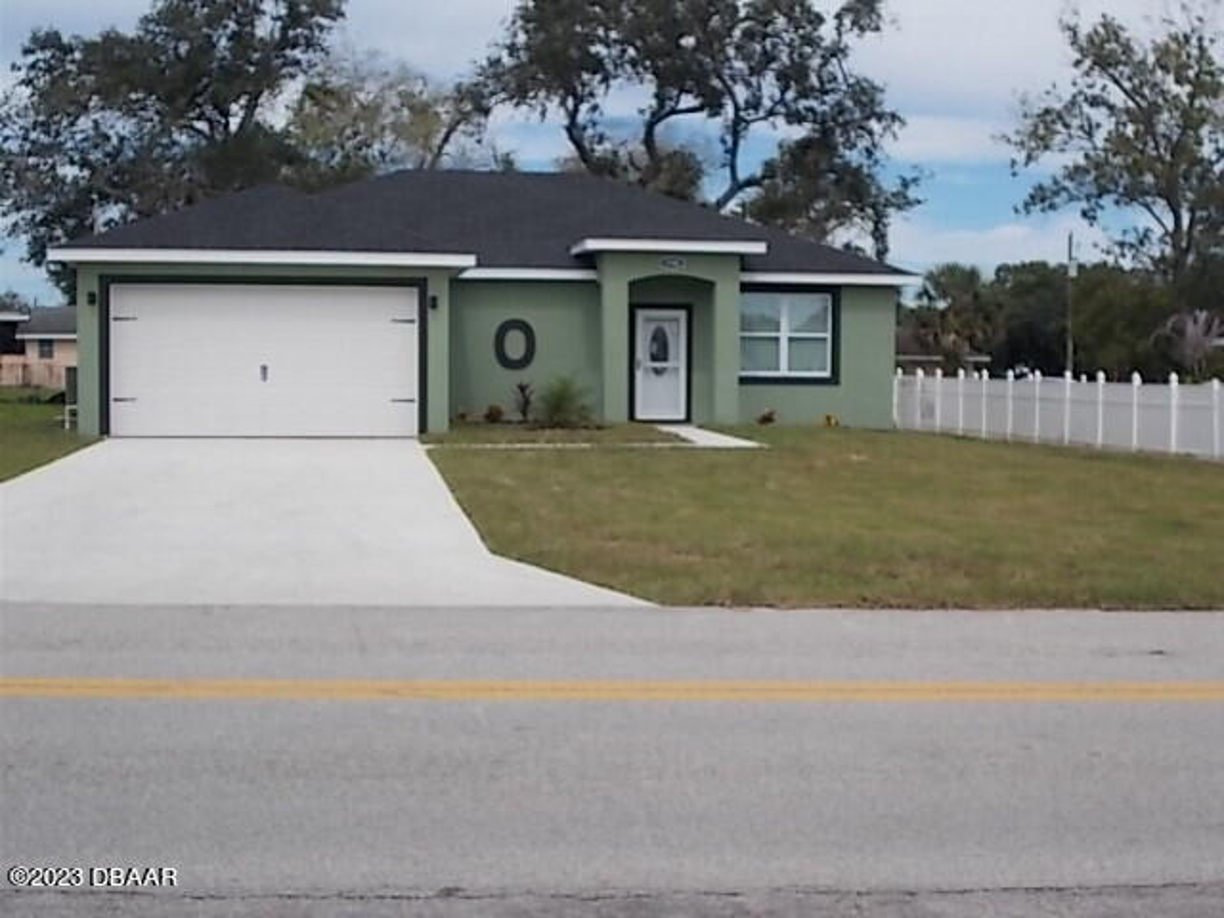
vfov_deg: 29.1
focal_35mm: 50
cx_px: 612
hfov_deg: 38.2
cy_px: 459
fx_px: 1768
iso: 80
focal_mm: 9
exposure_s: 1/125
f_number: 11.3
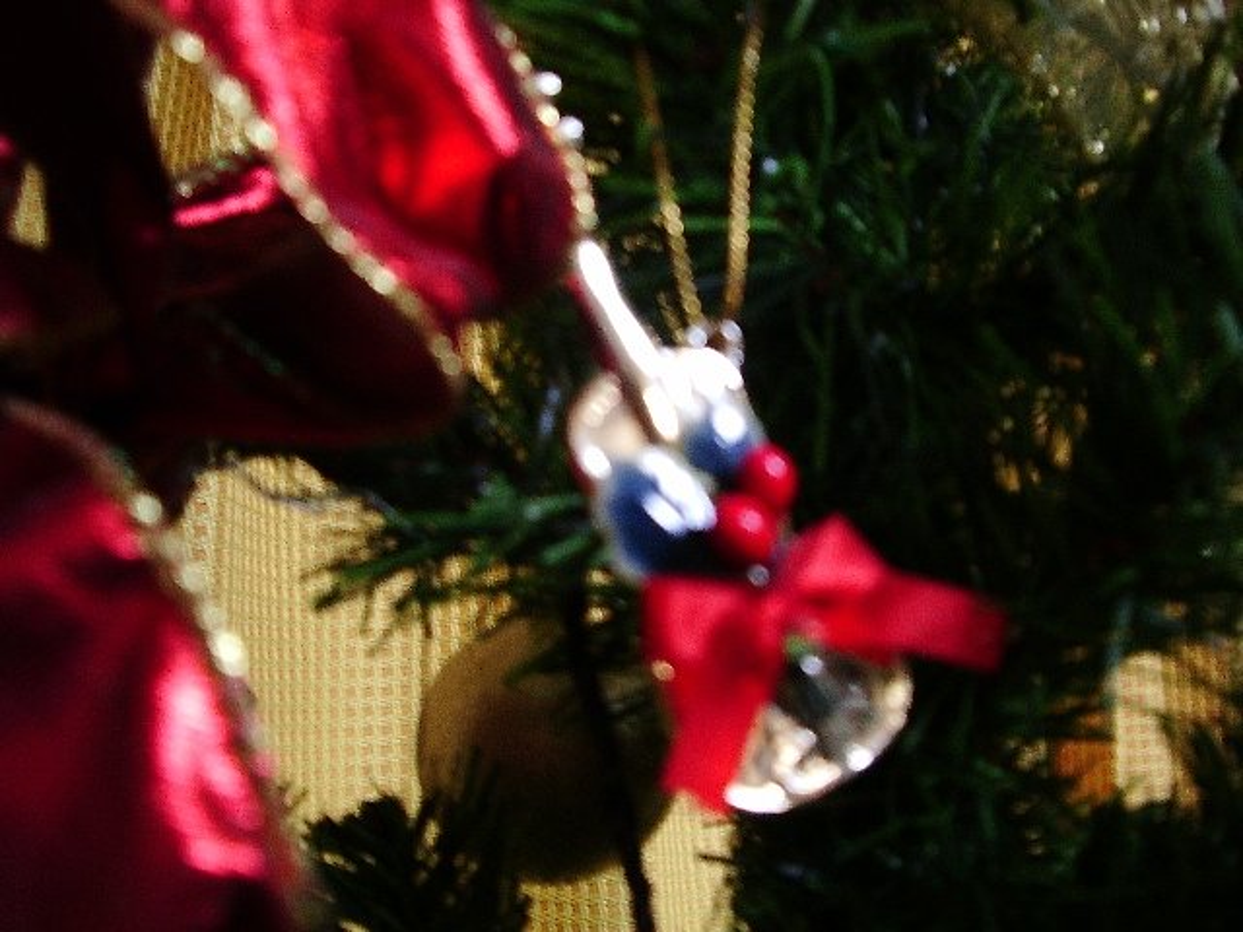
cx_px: 622
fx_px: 1257
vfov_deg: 40.7
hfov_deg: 52.6
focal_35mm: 35
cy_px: 466
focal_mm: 5.8
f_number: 2.6
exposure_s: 1/6
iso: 100
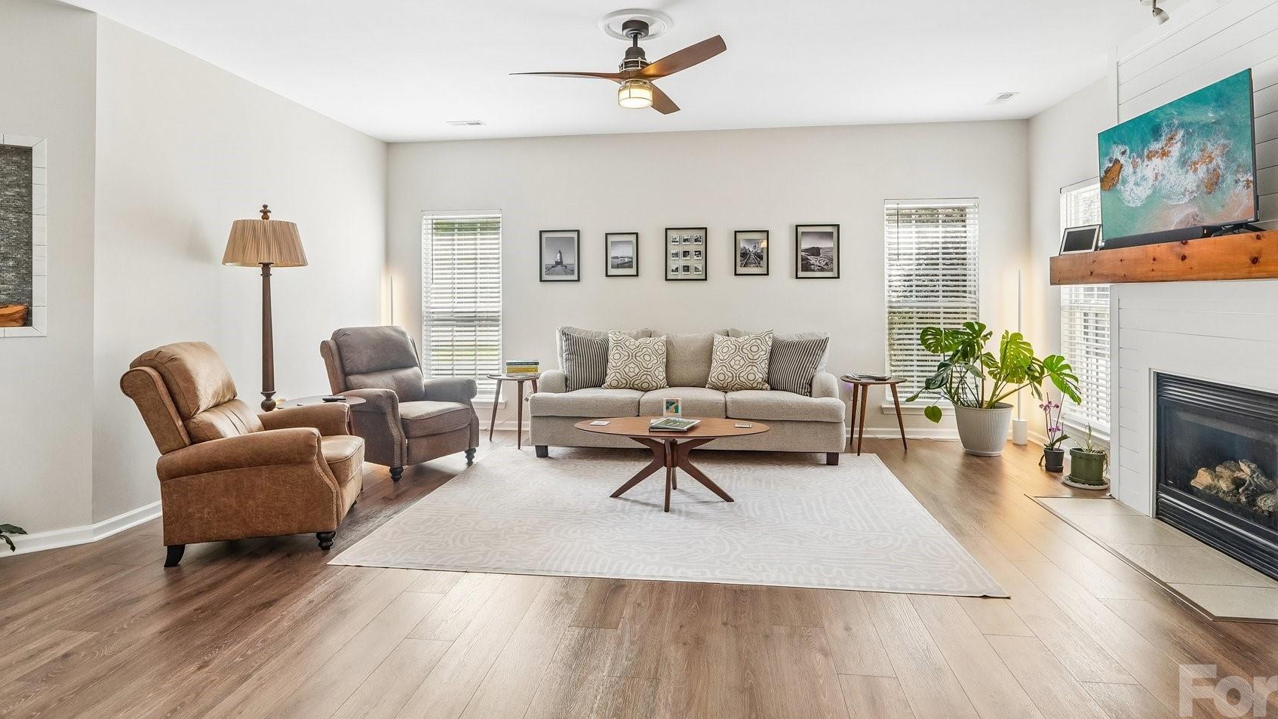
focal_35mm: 19
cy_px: 298
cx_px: 647
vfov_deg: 58.0
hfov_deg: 89.6
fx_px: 644
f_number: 8
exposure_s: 1/30
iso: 400
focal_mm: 10
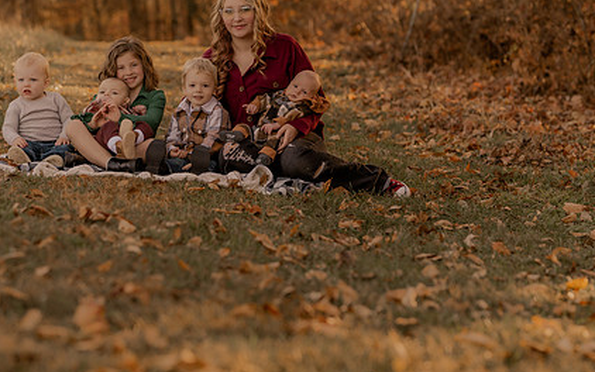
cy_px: 135
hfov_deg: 17.5
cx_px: 192
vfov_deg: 11.0
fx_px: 1930
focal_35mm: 119
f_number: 2.8
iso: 200
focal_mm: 85
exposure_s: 1/320
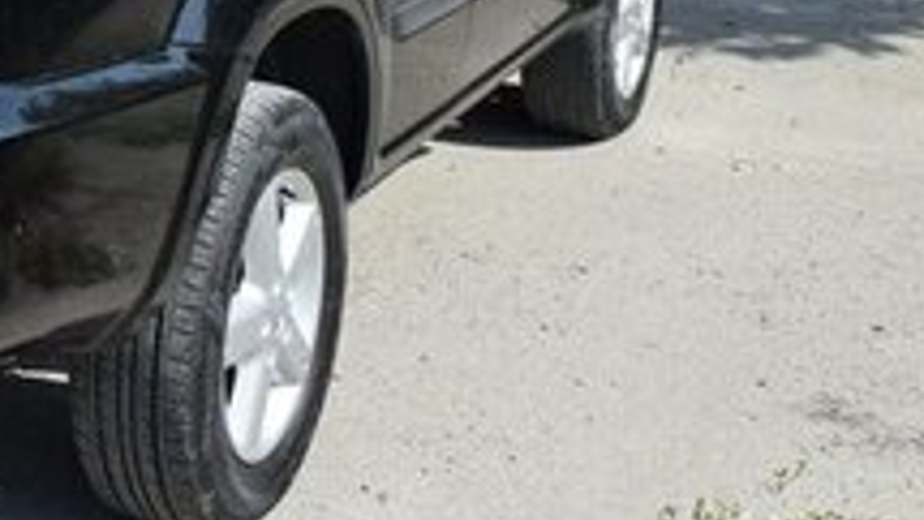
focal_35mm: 87
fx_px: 2132
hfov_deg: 22.7
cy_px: -180
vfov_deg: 13.4
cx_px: -159
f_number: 9
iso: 200
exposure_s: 1/320
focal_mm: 18
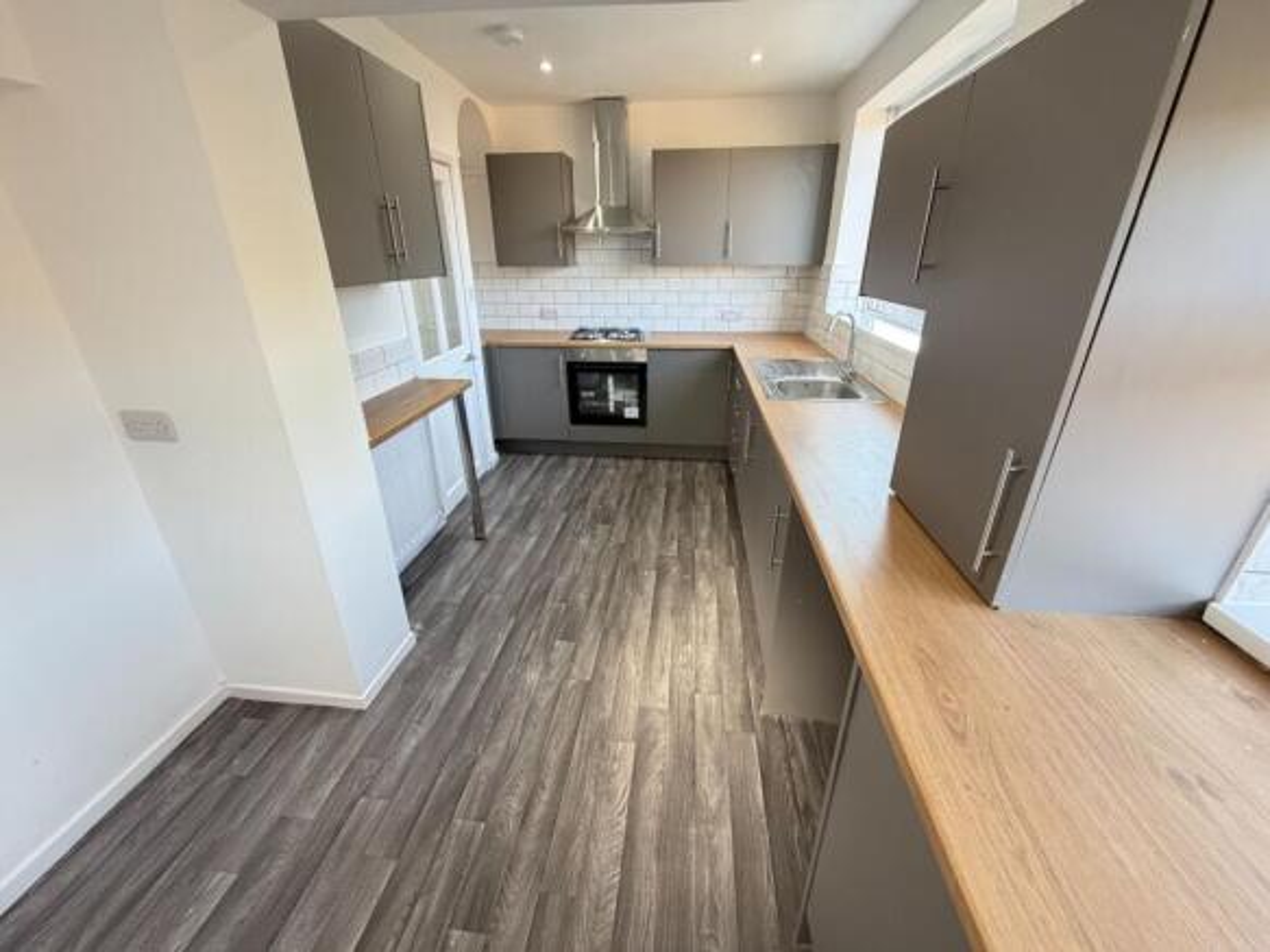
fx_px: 514
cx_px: 635
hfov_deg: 102.1
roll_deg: +0.1
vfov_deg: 85.7
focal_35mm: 14
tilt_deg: -23.9
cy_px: 476
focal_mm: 2.22
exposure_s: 1/121
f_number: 2.2
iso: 250
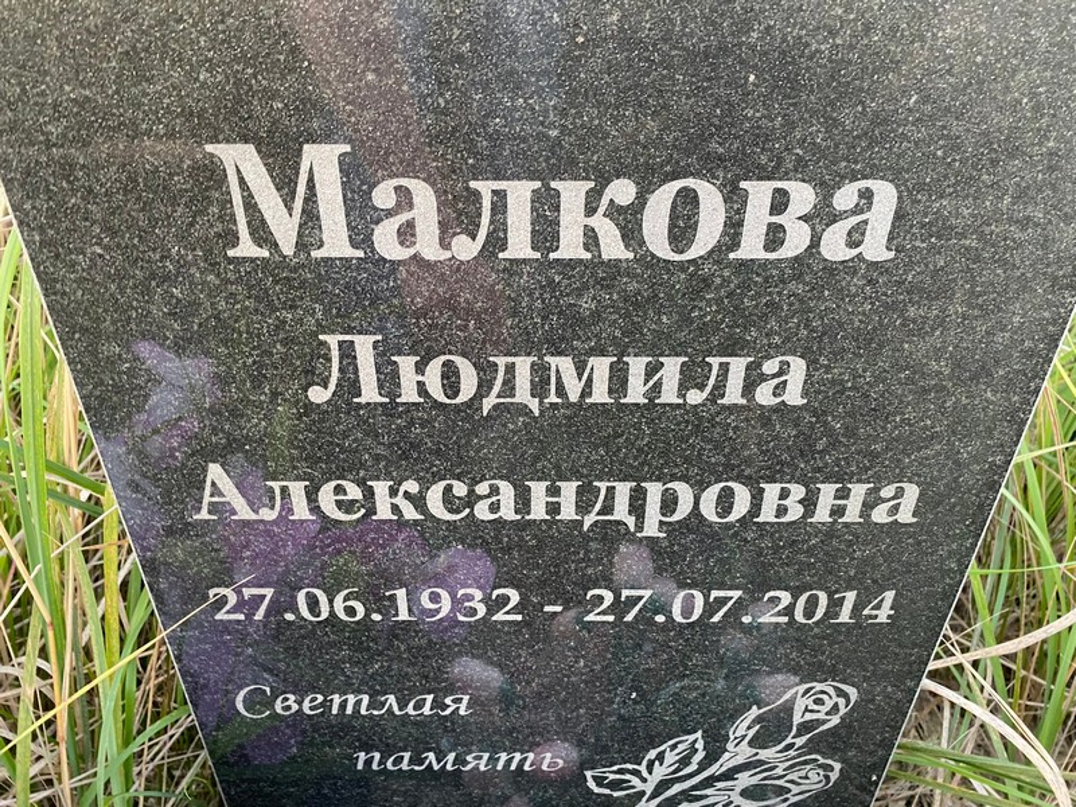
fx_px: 808
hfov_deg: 67.3
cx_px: 538
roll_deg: -0.8
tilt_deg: -35.5
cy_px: 404
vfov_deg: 53.1
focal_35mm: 26
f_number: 1.8
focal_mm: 4.25
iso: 320
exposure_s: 1/60
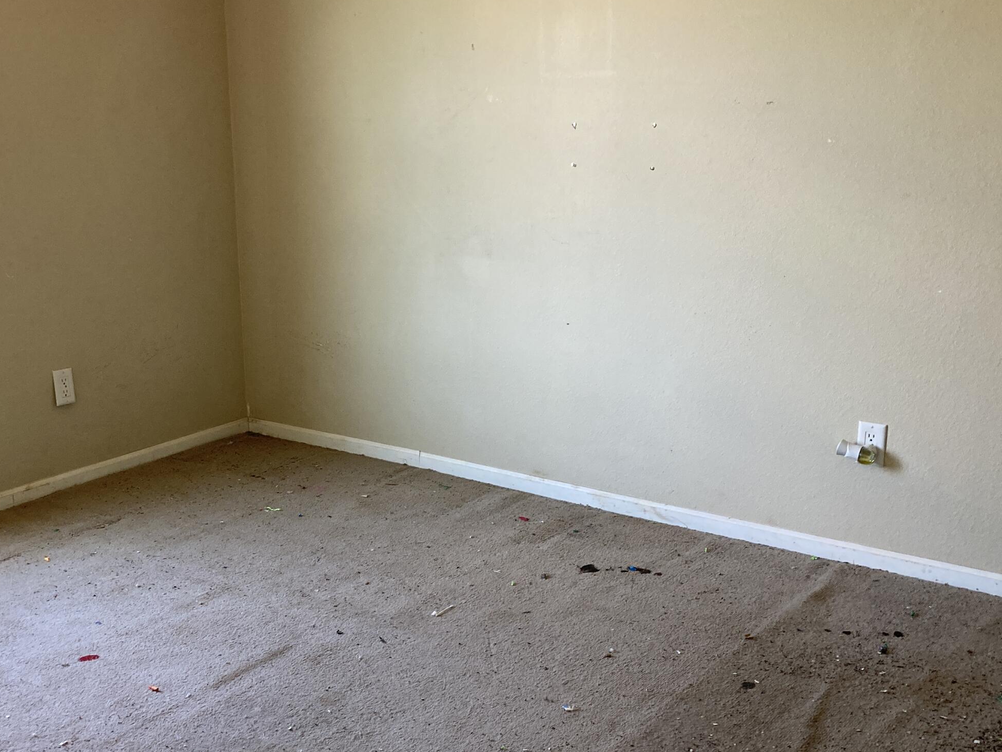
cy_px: 415
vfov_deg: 33.6
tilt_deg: -13.7
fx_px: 1245
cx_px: 417
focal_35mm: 43
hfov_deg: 43.7
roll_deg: -2.3
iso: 100
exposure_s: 1/60
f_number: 1.8
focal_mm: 3.99
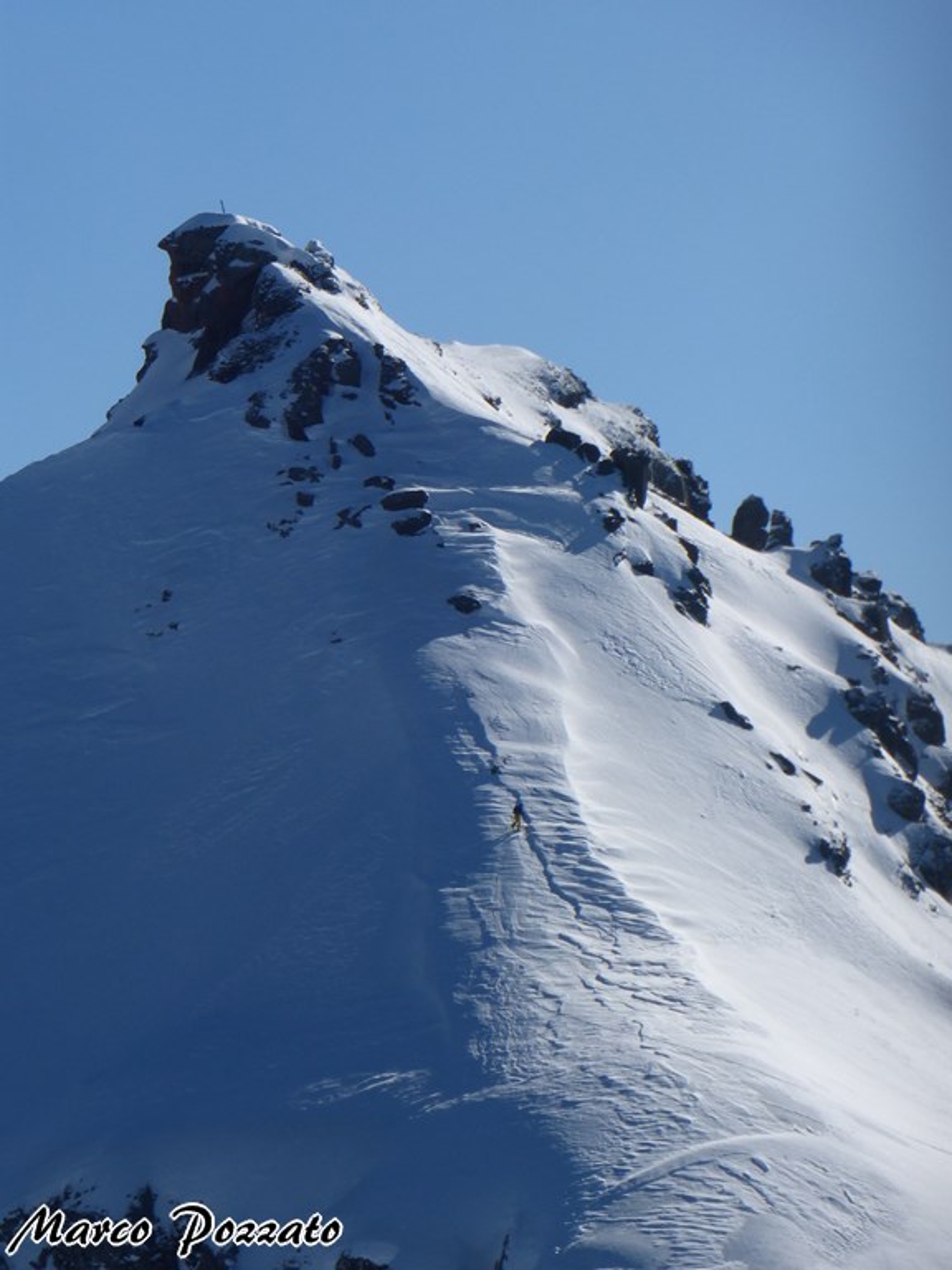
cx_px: 476
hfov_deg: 5.8
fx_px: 9351
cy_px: 635
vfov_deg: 7.8
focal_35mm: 255
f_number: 5.6
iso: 100
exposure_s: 1/1300
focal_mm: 41.3
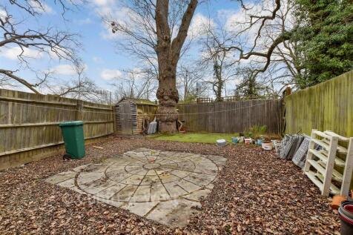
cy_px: 118
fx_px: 147
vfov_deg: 77.3
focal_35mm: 15
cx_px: 176
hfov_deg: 100.4
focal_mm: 10
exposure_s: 1/160
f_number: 8
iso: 160
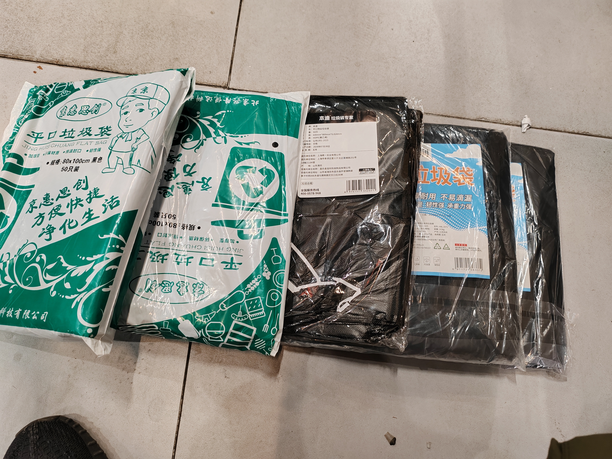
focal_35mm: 27
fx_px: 477
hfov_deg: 65.3
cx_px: 306
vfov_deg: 51.4
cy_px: 230
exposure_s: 1/100
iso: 1600
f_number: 1.8
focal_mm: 6.14
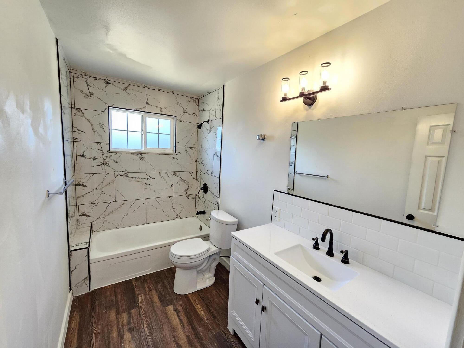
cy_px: 174
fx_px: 174
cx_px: 232
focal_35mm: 13
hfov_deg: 106.2
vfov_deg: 89.9
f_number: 2.2
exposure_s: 1/60
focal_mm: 2.2
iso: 320
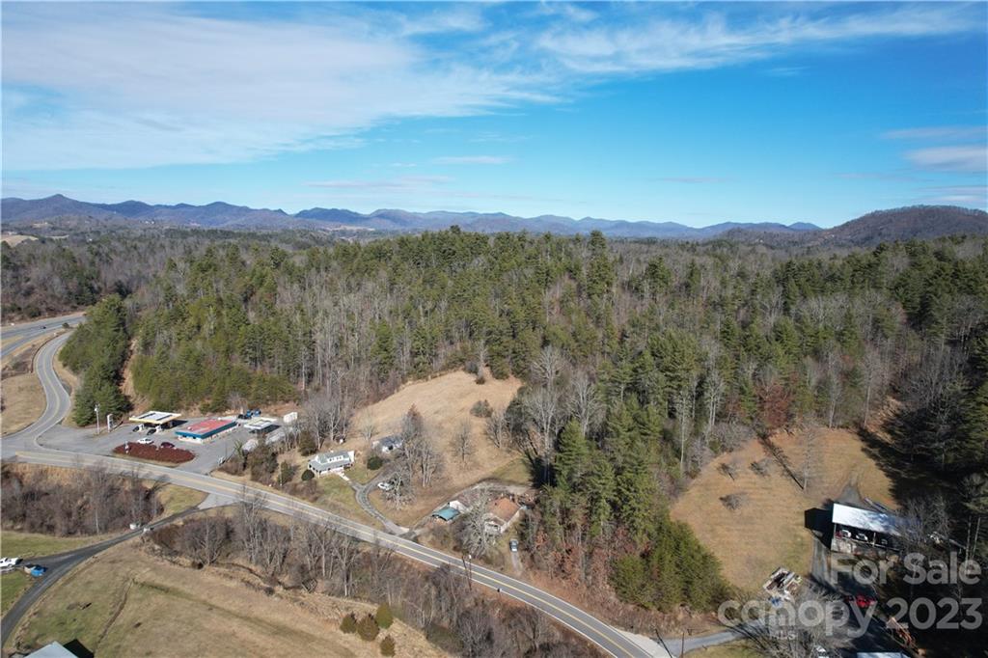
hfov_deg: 78.6
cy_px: 329
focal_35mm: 22
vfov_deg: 57.2
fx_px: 604
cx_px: 494
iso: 100
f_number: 2.8
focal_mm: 8.38
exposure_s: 1/1600
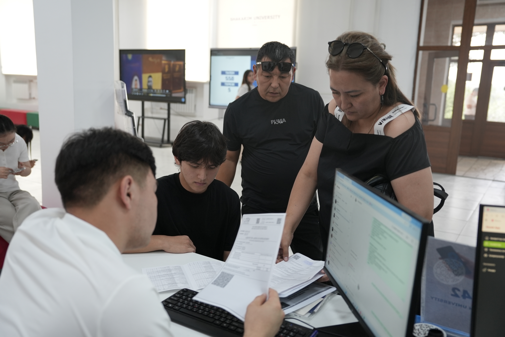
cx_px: 252
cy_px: 168
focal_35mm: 33
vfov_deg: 40.0
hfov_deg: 57.2
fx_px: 463
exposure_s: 1/200
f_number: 2.8
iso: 800
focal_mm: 33
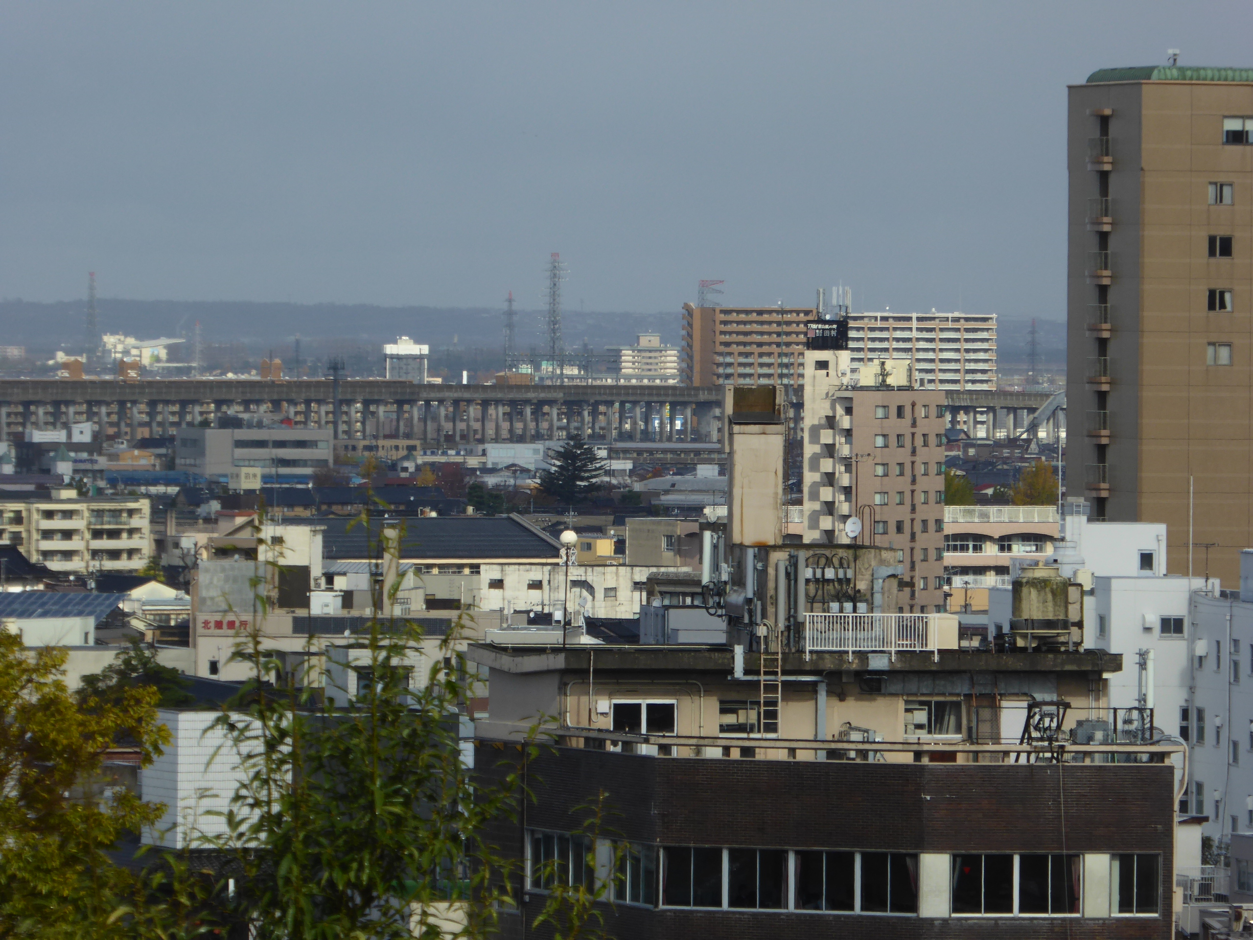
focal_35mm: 358
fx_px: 12959
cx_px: 626
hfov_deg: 5.5
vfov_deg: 4.2
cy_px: 470
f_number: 5.9
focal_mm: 57.7
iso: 100
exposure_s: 1/400
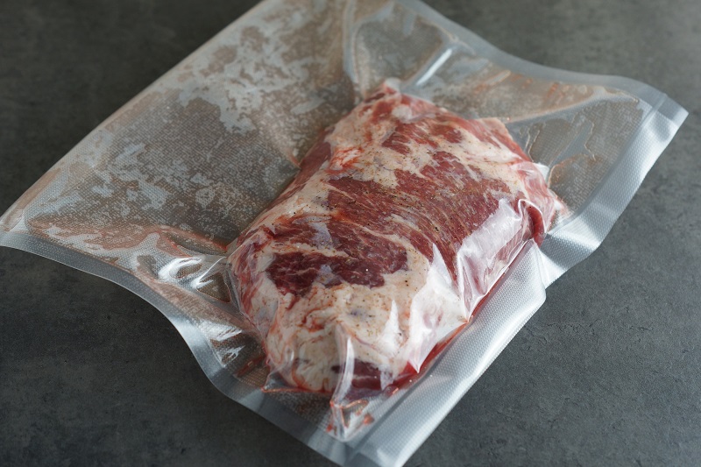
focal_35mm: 75
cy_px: 234
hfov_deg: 27.0
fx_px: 1460
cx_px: 350
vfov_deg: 18.2
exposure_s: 1/80
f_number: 4
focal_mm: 50
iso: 250
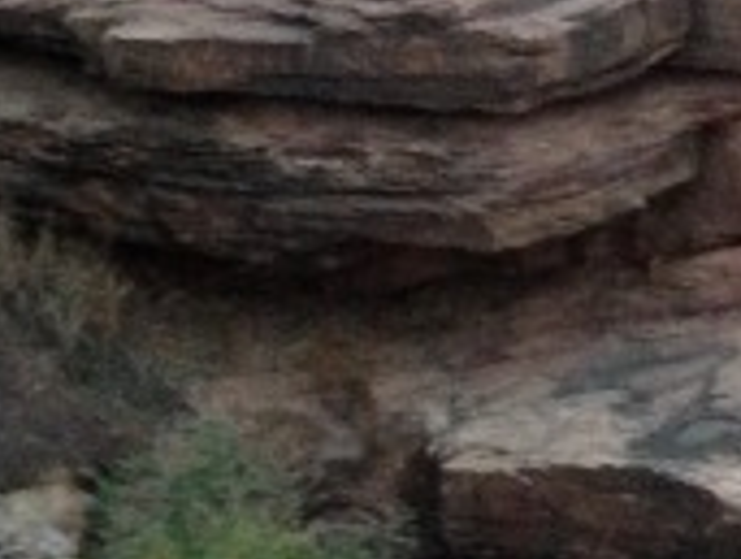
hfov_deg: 11.2
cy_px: -217
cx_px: 1625
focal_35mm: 154
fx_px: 3304
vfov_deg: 9.5
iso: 400
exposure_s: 1/20
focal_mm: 4.12
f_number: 2.4
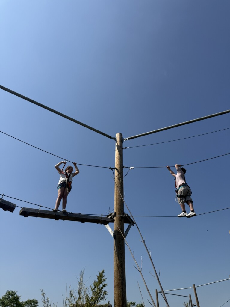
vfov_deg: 71.6
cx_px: 115
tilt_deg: +41.3
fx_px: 213
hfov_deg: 56.8
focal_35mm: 24
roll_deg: +0.6
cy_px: 154
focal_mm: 6.76
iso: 80
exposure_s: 1/8130
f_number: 1.78
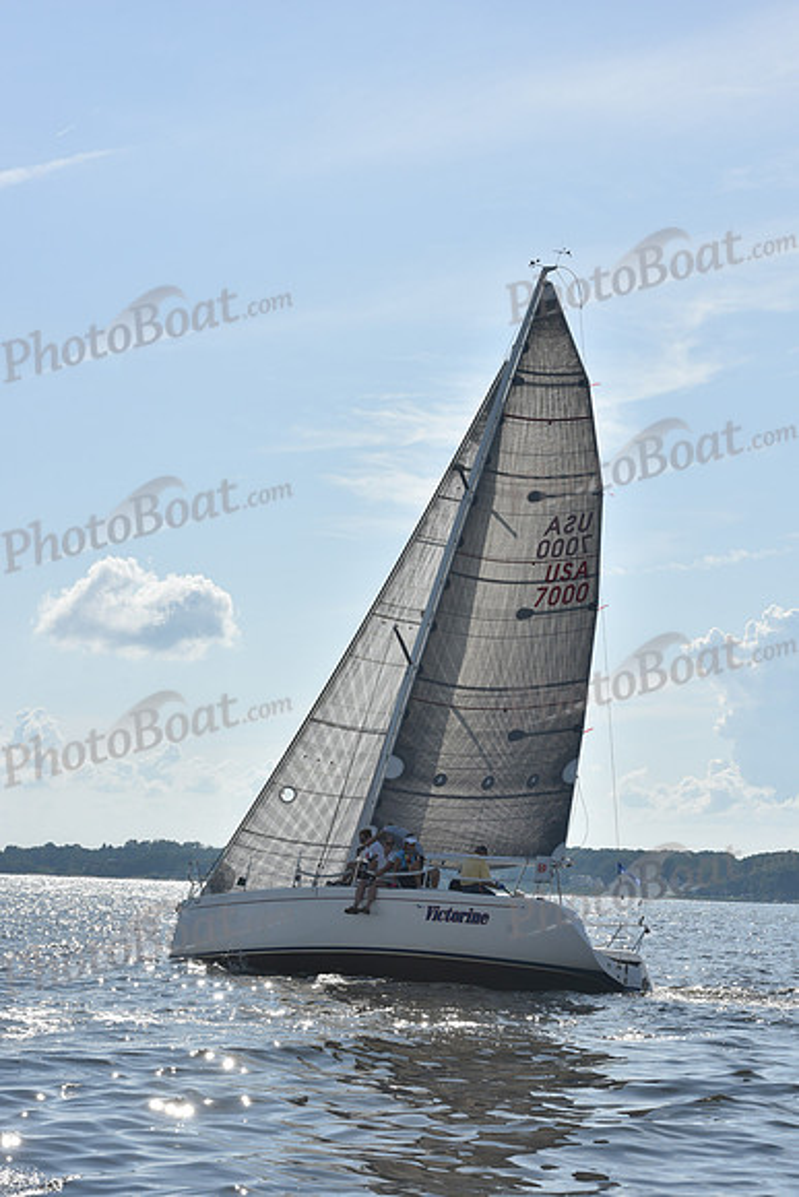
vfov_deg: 28.8
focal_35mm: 70
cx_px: 400
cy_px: 598
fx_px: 2329
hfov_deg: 19.5
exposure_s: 1/1000
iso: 250
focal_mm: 70
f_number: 11
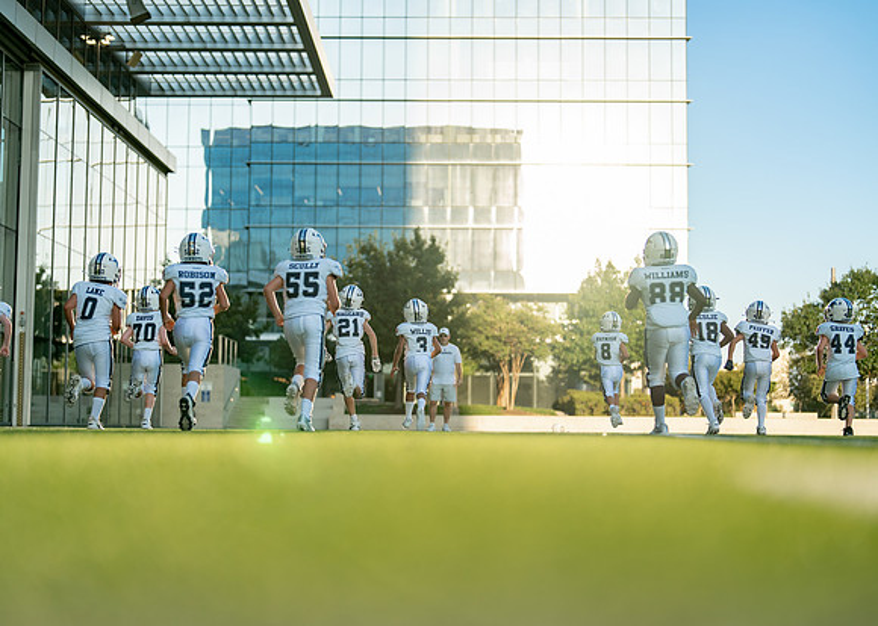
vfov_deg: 26.5
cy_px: 313
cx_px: 439
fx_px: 1332
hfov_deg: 36.5
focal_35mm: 53
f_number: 1.2
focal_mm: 50
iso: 125
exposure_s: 1/3200
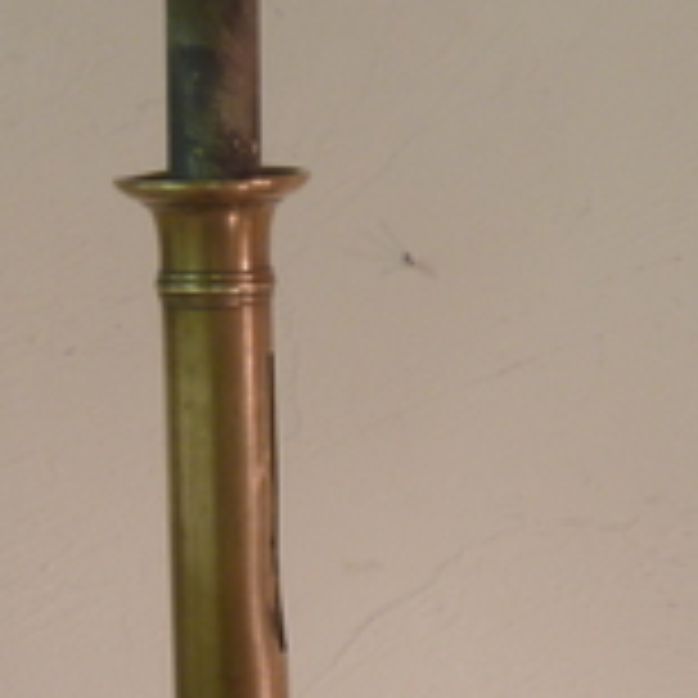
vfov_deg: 8.1
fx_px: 4928
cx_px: 5
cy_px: 63
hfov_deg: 8.1
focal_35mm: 216
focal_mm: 10.3
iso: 80
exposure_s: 1/8
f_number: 4
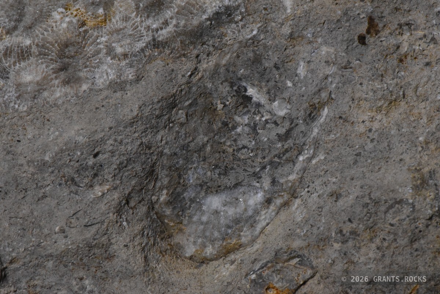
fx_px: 1284
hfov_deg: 19.4
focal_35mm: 105
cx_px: 220
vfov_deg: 13.1
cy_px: 147
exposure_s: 1/40
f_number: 20
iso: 5000
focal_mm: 105
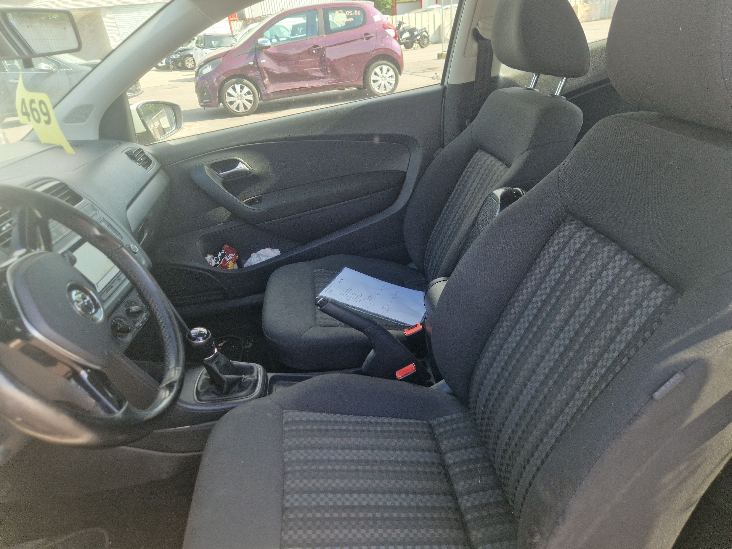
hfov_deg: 73.9
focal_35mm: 23
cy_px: 274
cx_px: 366
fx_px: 486
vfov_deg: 58.9
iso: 50
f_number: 1.8
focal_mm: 5.4
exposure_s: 1/145
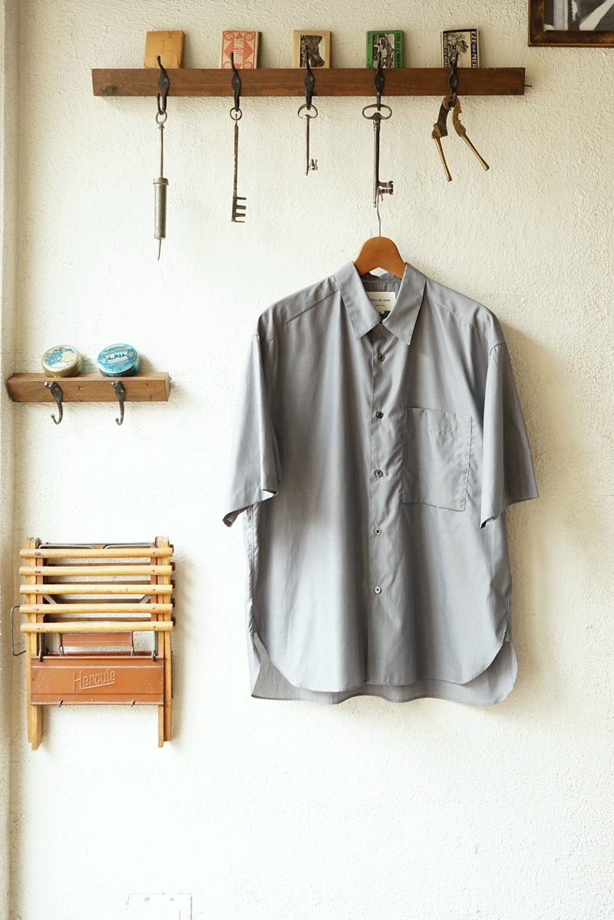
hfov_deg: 41.1
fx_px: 819
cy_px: 460
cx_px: 307
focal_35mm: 32
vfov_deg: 58.7
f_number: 10
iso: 800
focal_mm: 32
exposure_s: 1/30
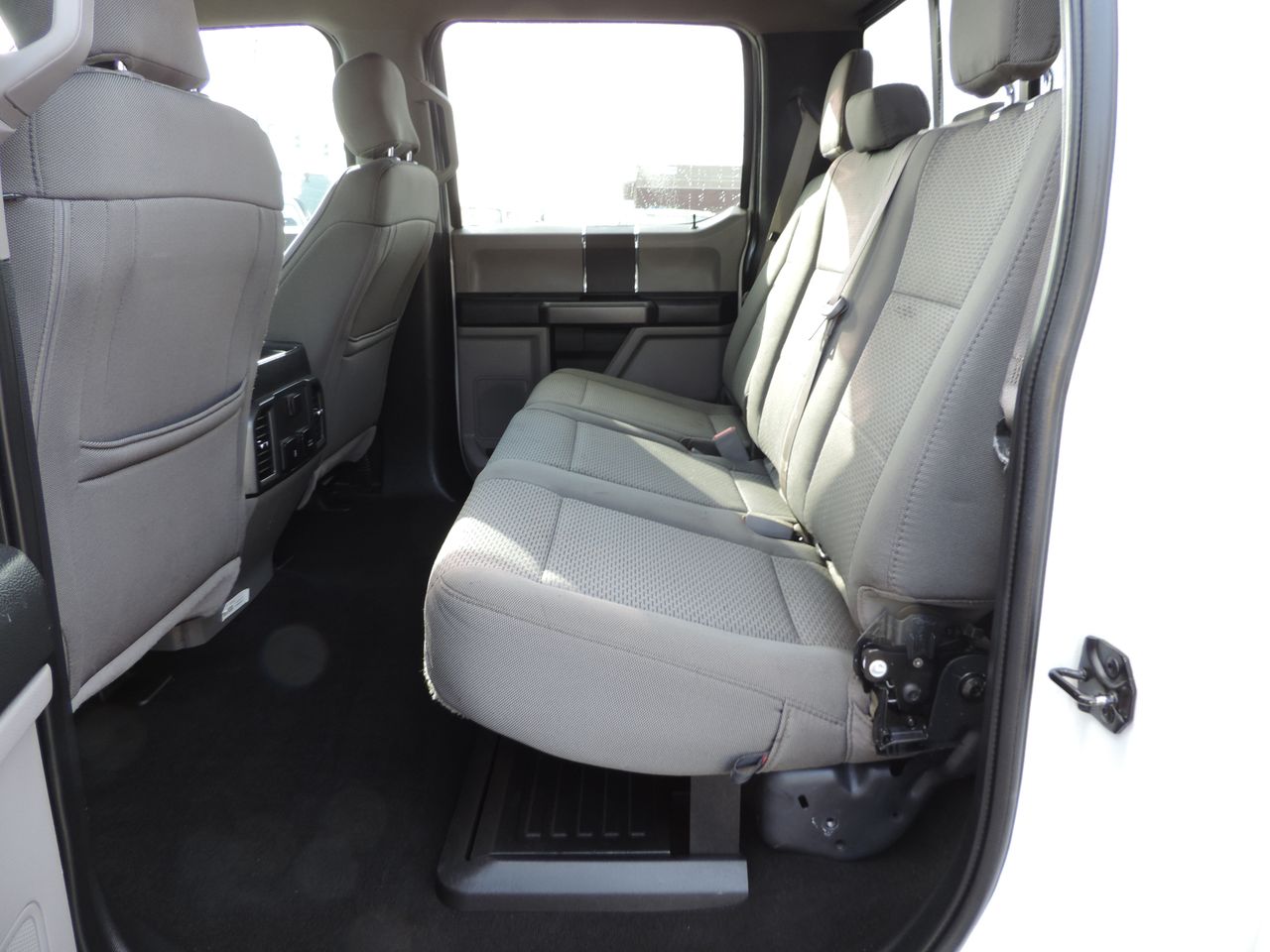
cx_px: 635
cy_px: 476
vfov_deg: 56.8
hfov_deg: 71.6
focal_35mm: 24
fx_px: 881
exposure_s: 1/40
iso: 80
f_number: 3
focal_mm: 4.3
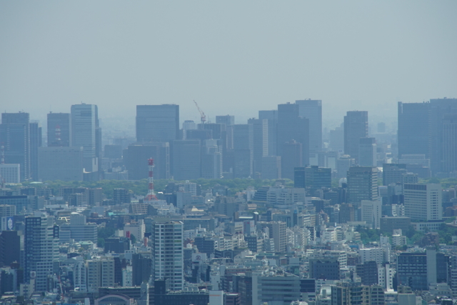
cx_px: 228
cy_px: 152
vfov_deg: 6.5
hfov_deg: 9.8
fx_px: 2666
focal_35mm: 210
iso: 500
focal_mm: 210
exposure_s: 1/1000
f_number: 8
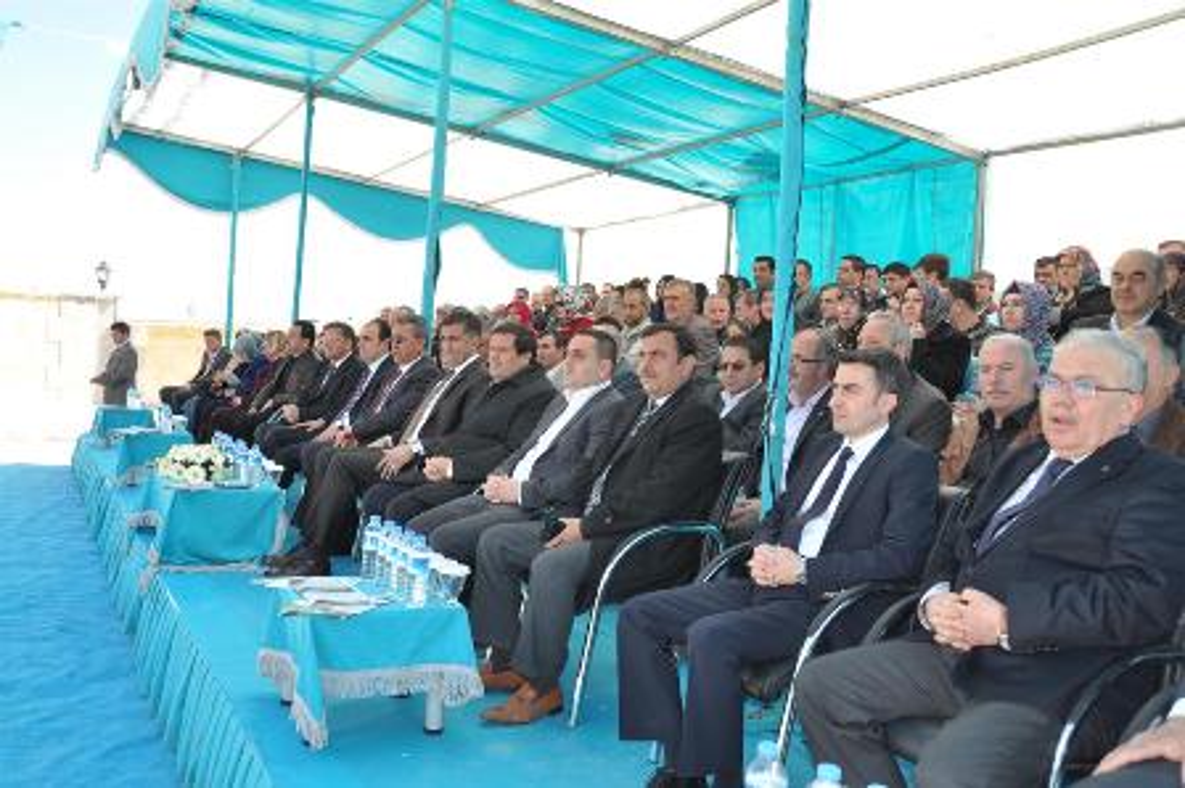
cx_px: 592
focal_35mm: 33
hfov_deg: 57.3
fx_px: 1085
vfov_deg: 39.9
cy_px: 394
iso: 200
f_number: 7.1
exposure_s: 1/200
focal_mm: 22
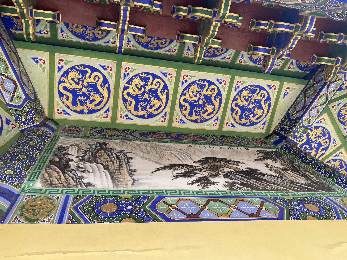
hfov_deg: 67.3
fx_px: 261
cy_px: 130
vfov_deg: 53.1
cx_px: 174
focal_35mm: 26
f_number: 1.8
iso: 32
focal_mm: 4.25
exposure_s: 1/182
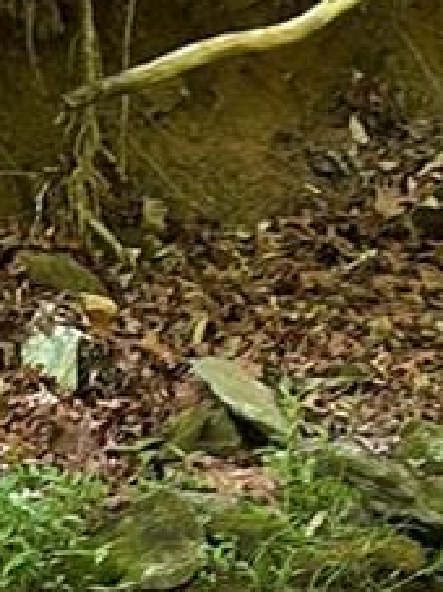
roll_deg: +1.9
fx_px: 6012
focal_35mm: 352
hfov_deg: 4.1
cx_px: 1225
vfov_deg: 5.3
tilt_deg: -25.1
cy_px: 1823
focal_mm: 5.96
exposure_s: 1/94
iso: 50
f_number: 1.6
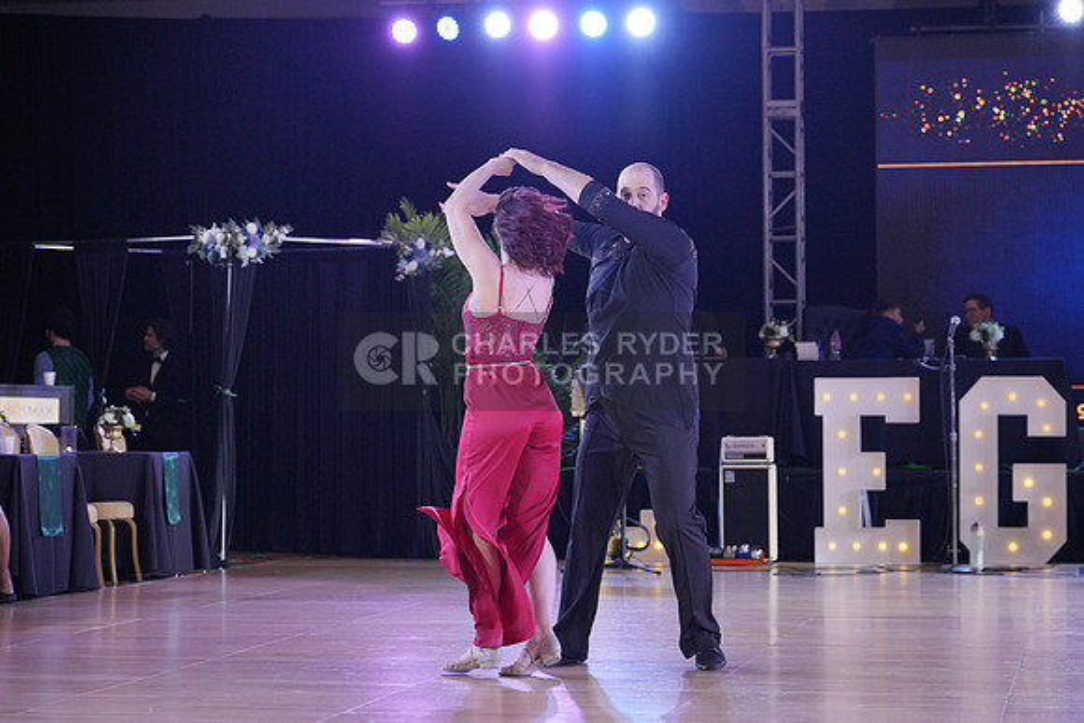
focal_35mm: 90
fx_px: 2711
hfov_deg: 22.6
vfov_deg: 15.2
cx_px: 542
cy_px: 362
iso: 2500
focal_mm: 90
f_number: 4
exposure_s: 1/500
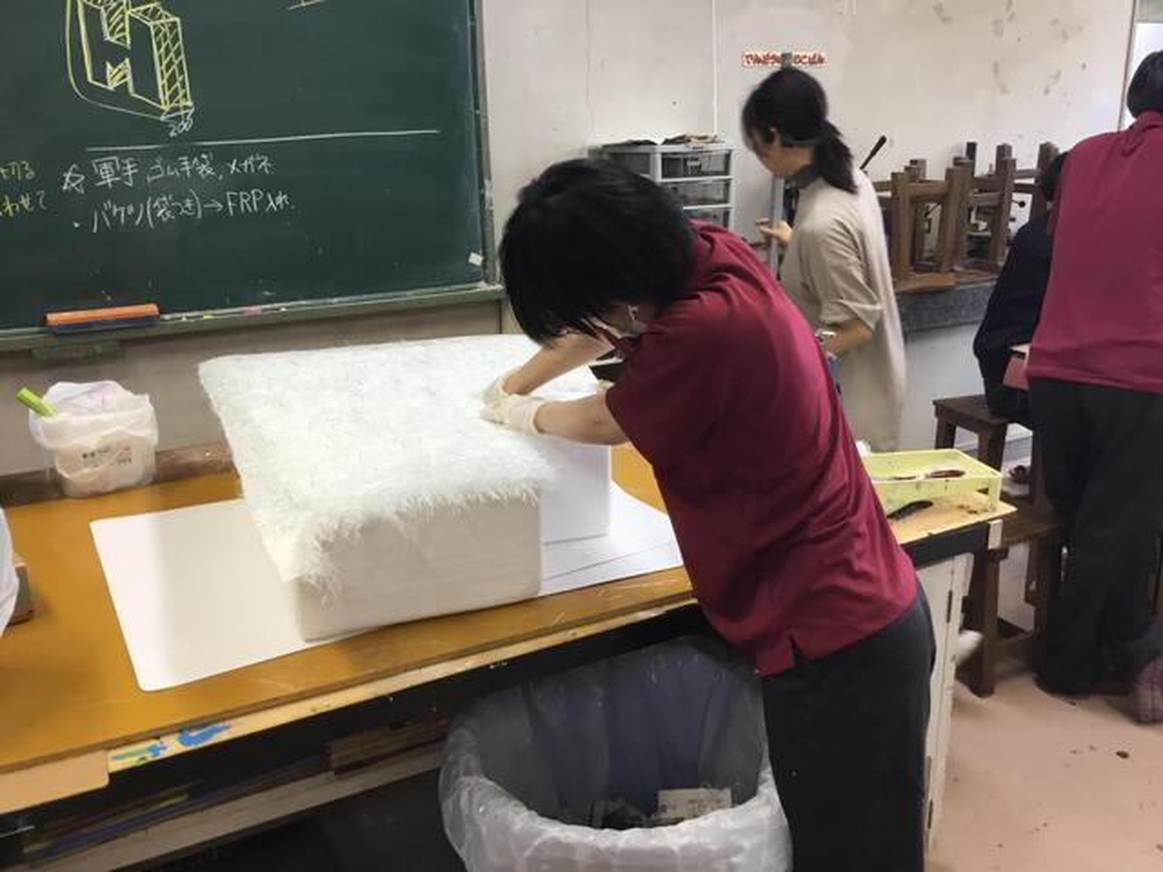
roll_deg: +0.6
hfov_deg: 58.4
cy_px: 436
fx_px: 1042
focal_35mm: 31
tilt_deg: -19.0
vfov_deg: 45.4
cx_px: 582
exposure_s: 1/30
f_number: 2.4
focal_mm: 3.3
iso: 50
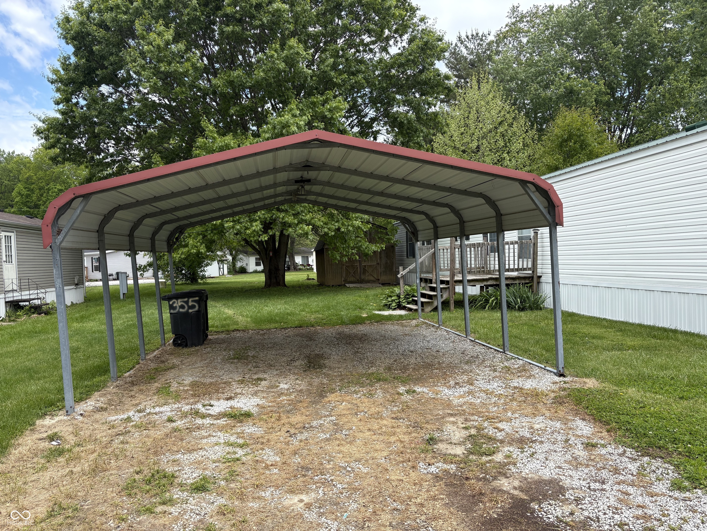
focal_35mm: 26
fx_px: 531
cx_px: 354
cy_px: 266
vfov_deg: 53.1
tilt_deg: -1.5
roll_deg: +2.0
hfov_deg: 67.3
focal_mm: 5.96
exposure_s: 1/1117
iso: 50
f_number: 1.6
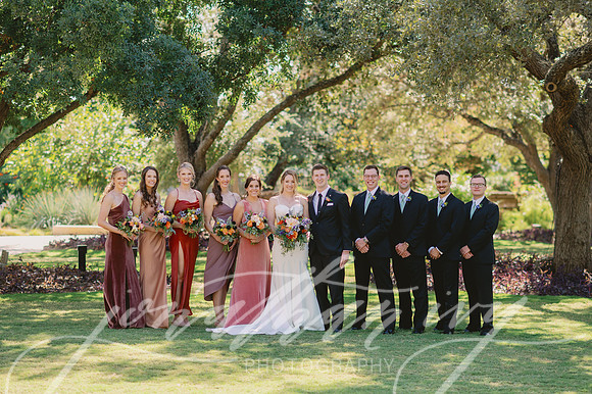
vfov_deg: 14.3
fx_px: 1574
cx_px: 293
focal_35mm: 96
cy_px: 188
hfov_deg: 21.3
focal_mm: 85
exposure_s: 1/1000
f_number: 2.2
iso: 64
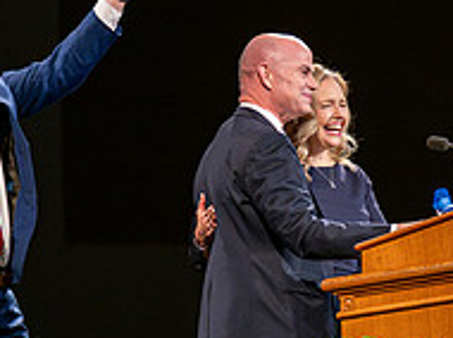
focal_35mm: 497
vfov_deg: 3.0
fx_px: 6496
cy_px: 160
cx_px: 498
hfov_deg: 4.0
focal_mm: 115
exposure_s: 1/160
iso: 320
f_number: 2.8
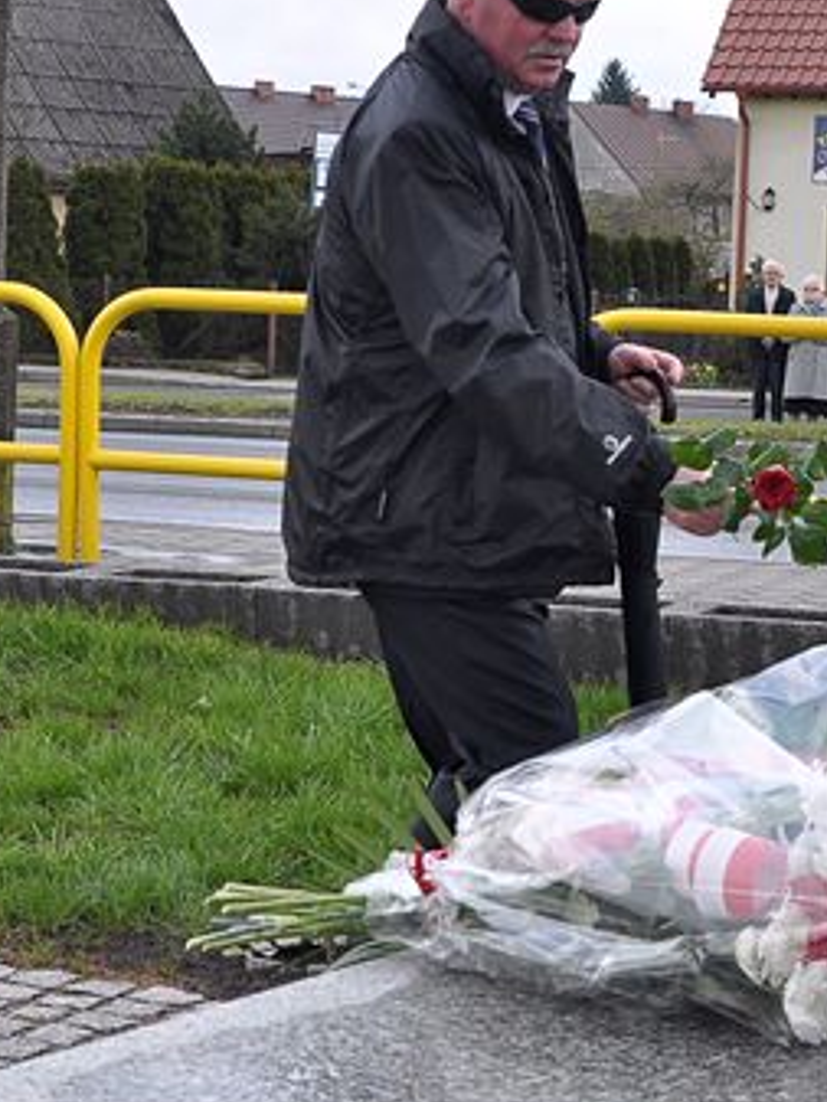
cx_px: 556
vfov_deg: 24.4
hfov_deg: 18.4
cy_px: 558
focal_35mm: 80
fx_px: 2547
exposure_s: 1/250
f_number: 8
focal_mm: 22
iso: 320
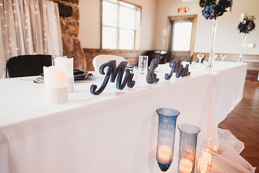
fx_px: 173
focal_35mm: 24
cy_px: 86
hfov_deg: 73.7
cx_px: 130
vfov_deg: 53.2
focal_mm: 24
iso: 800
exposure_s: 1/125
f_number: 2.5
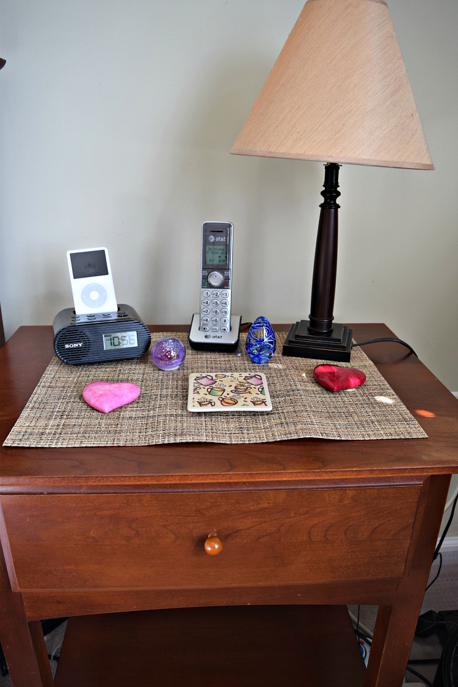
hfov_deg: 47.9
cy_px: 344
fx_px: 515
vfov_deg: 67.4
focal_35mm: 27
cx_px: 229
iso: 400
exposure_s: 1/60
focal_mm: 18
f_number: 4
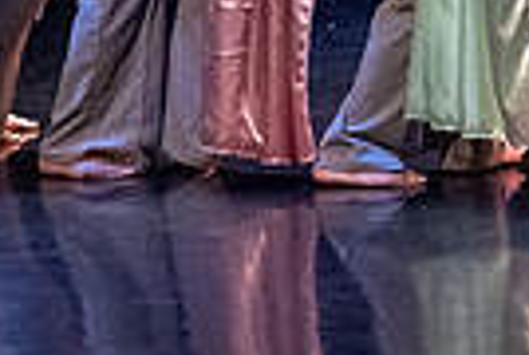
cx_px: 851
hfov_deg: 5.7
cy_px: -327
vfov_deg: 3.9
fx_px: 5213
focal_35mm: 354
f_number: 4
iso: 6400
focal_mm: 63
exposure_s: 1/400
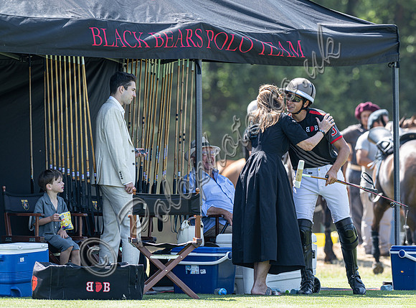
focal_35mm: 520
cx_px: 264
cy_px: 151
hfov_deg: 3.8
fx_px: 6212
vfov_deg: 2.8
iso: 250
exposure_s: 1/320
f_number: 4.5
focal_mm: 400
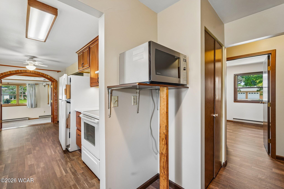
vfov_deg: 72.0
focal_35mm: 16
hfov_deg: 95.0
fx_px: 130
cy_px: 94
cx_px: 142
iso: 400
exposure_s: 1/13
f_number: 8
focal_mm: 16.5
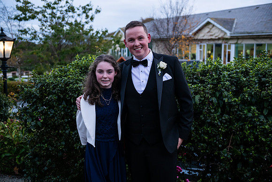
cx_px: 136
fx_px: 333
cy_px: 91
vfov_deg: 30.5
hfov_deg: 44.5
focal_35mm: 44
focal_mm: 44
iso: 640
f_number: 3.5
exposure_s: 1/160
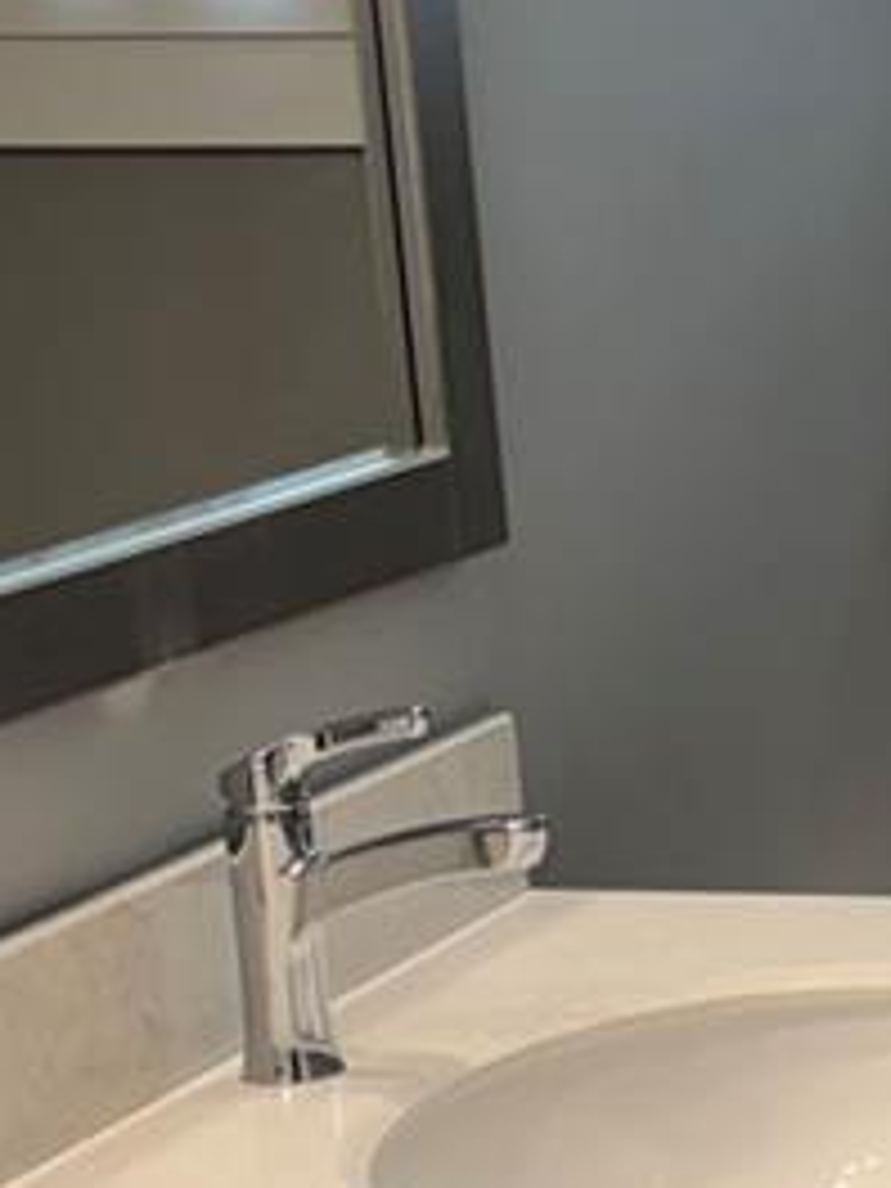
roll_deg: +0.5
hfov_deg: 11.2
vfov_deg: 16.7
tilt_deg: -13.0
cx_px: 1868
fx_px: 4050
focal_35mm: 118
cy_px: 778
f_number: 1.6
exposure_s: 1/120
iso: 80
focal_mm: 5.96
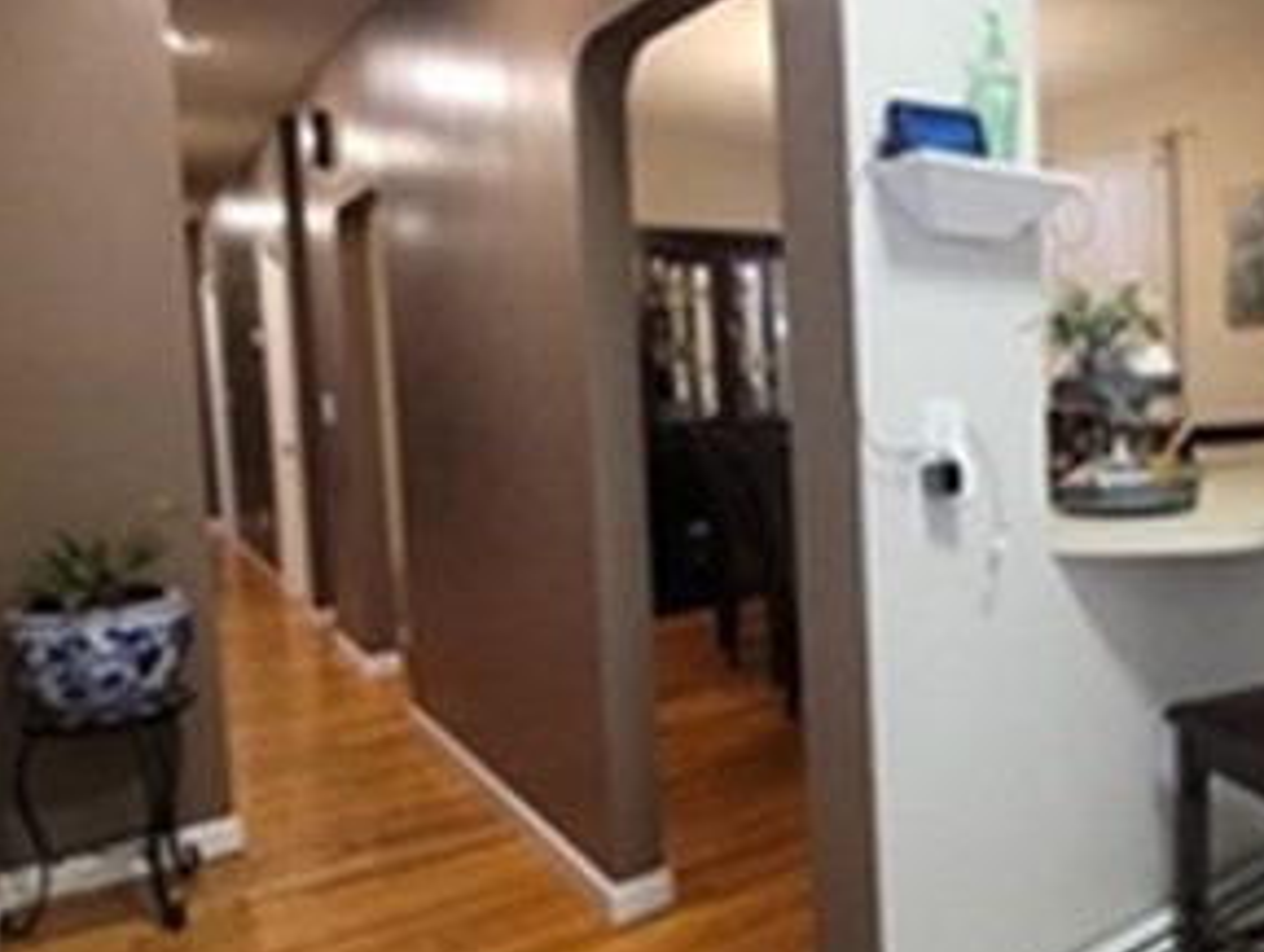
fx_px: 988
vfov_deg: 51.5
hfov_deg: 59.8
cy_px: 456
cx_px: 1020
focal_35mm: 27
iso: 400
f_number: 2.2
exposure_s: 1/39
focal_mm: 2.2
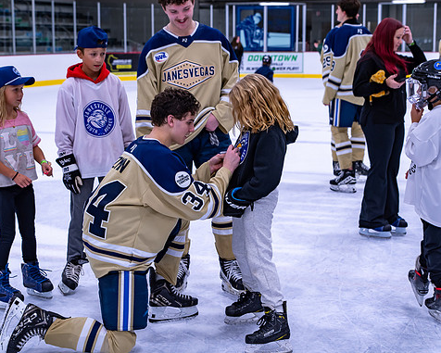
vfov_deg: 21.3
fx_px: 940
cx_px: 207
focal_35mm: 72
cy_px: 177
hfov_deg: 26.4
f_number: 3.5
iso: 200
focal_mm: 42
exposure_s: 1/250
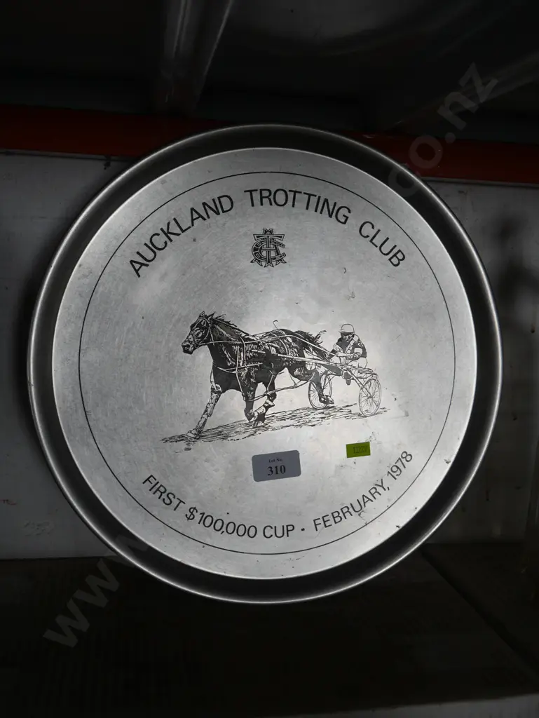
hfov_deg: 41.8
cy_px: 359
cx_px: 270
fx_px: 705
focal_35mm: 34
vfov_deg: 53.9
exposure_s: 1/160
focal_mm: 17
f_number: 4.5
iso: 200
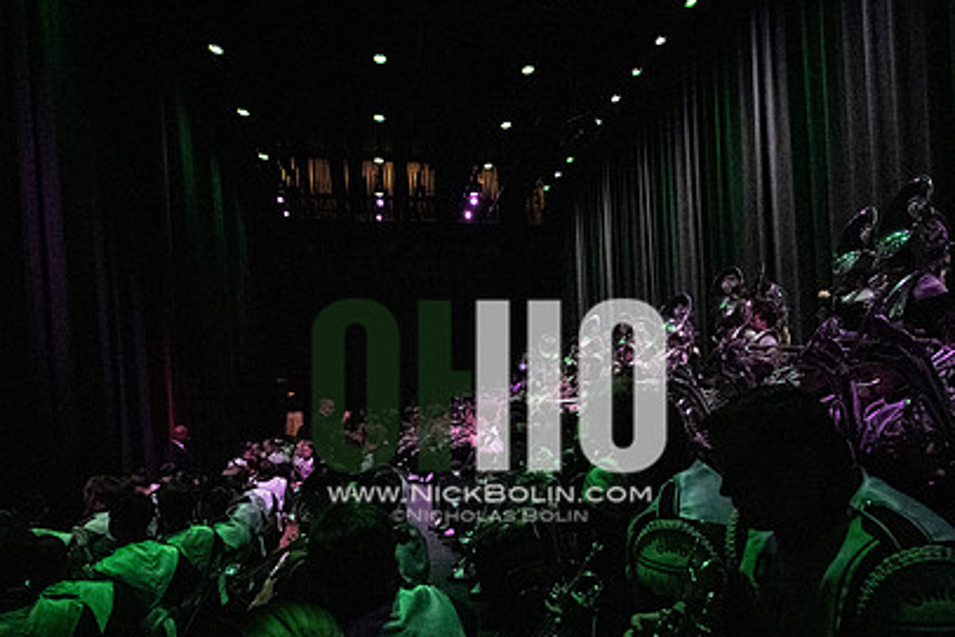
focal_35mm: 20
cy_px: 410
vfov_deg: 60.9
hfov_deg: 83.9
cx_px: 489
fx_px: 531
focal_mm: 14
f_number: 4
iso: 25600
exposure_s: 1/400
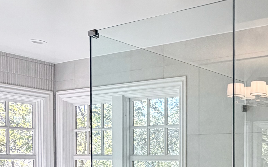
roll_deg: -0.6
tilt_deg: -7.2
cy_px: 208
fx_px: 365
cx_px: 256
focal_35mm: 50
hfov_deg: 36.9
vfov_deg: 23.3
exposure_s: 1/120
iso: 100
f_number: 2.2
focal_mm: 2.22
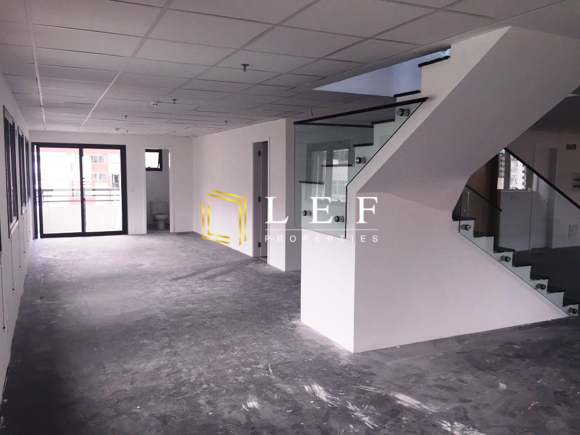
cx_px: 290
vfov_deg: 48.2
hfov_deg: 61.7
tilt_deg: -5.7
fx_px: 486
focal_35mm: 29
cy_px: 218
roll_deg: -0.8
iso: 64
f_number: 2.2
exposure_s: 1/120
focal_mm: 4.15
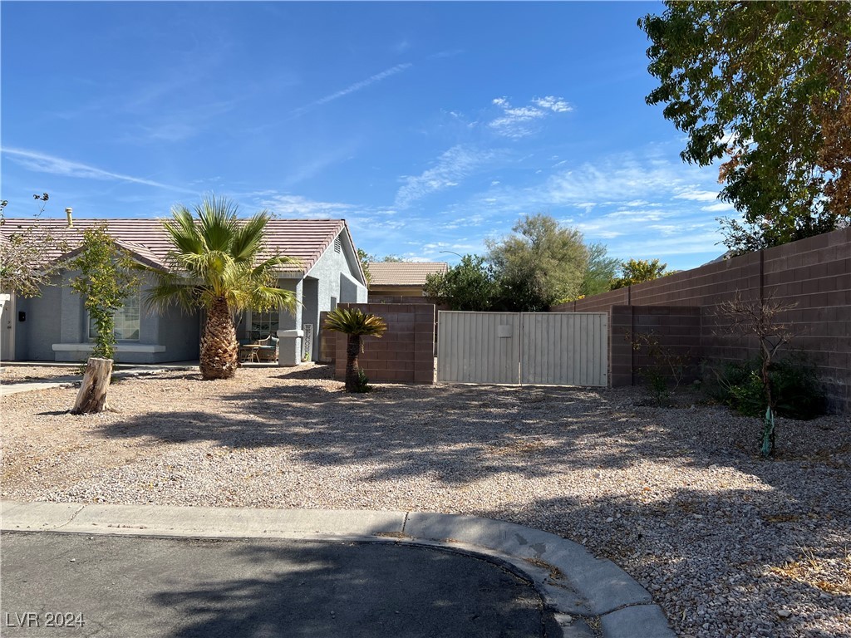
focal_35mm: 26
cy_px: 319
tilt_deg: +1.2
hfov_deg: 67.3
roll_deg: -1.3
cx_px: 426
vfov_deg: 53.1
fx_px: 639
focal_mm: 5.7
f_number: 1.5
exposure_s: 1/4274
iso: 50
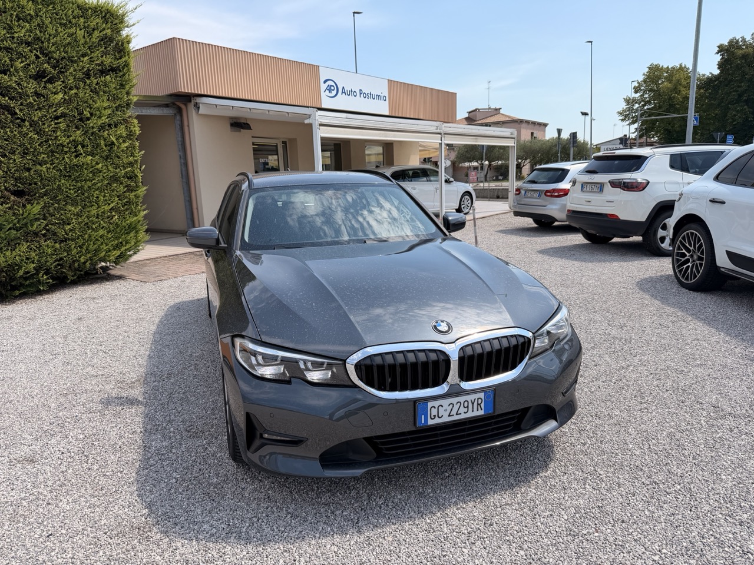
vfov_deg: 56.8
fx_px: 523
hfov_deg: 71.6
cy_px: 282
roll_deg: +2.4
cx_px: 377
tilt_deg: -12.0
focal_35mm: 24
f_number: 1.78
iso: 80
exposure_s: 1/3584
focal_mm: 6.76
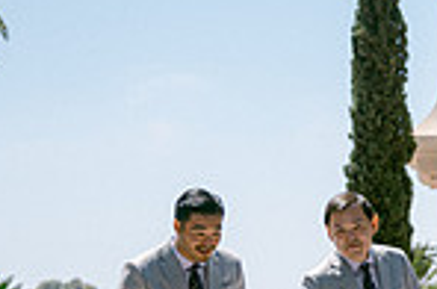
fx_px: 2374
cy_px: 339
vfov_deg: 6.9
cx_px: 744
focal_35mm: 196
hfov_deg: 10.0
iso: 100
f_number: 2.8
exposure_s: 1/1600
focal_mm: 50
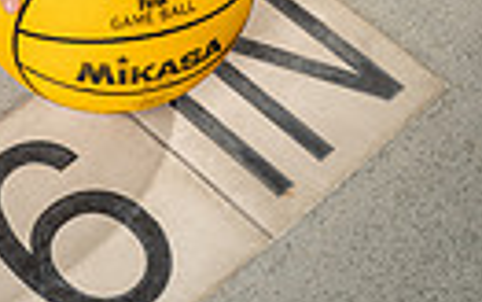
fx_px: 2076
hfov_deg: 13.1
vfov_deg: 7.7
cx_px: 4
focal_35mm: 158
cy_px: -446
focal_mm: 45
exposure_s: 1/250
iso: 640
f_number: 5.6
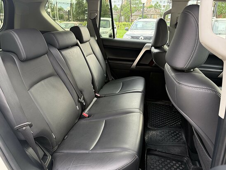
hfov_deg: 71.6
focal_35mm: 24
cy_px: 85
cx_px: 113
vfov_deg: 56.8
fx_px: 157
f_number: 1.78
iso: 200
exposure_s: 1/101
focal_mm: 6.76
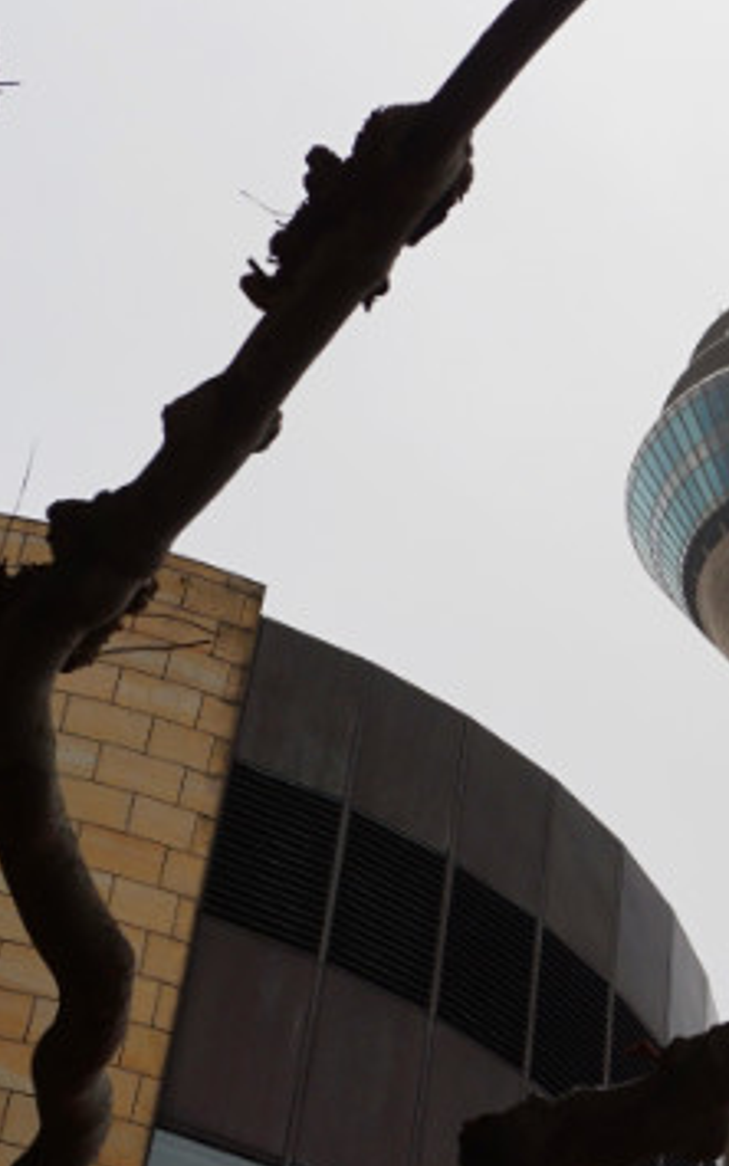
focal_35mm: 86
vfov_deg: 24.0
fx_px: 2737
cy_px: 503
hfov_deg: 14.8
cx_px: 808
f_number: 10
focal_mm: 25
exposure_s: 1/80
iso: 100
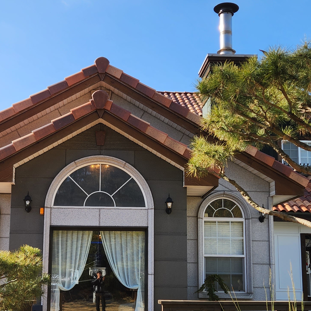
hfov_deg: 30.5
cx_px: 132
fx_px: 569
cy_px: 177
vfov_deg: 30.5
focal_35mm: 56
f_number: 1.8
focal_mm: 5.4
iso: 20
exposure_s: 1/1126
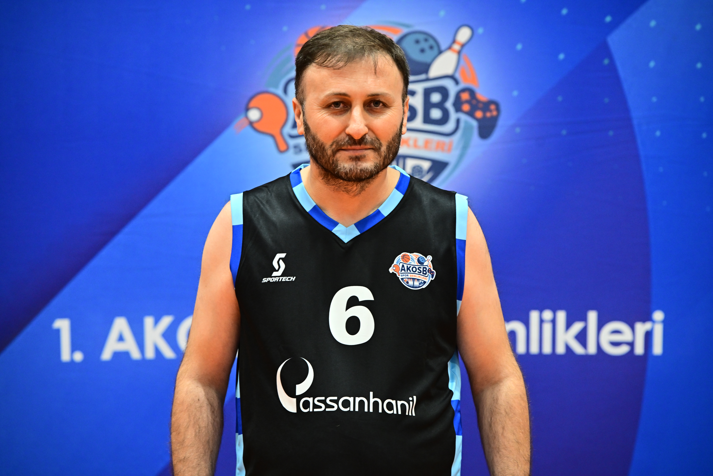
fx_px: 3565
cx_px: 356
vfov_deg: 7.6
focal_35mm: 180
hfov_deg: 11.4
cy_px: 238
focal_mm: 180
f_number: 5
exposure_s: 1/100
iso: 2000
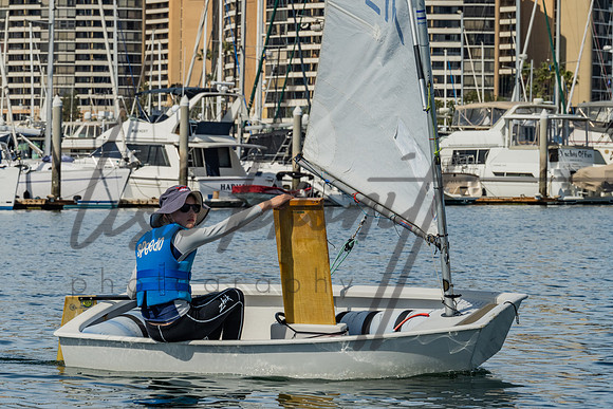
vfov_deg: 9.3
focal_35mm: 148
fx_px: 2521
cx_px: 234
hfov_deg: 13.9
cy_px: 191
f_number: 10
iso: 250
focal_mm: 104
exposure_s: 1/400
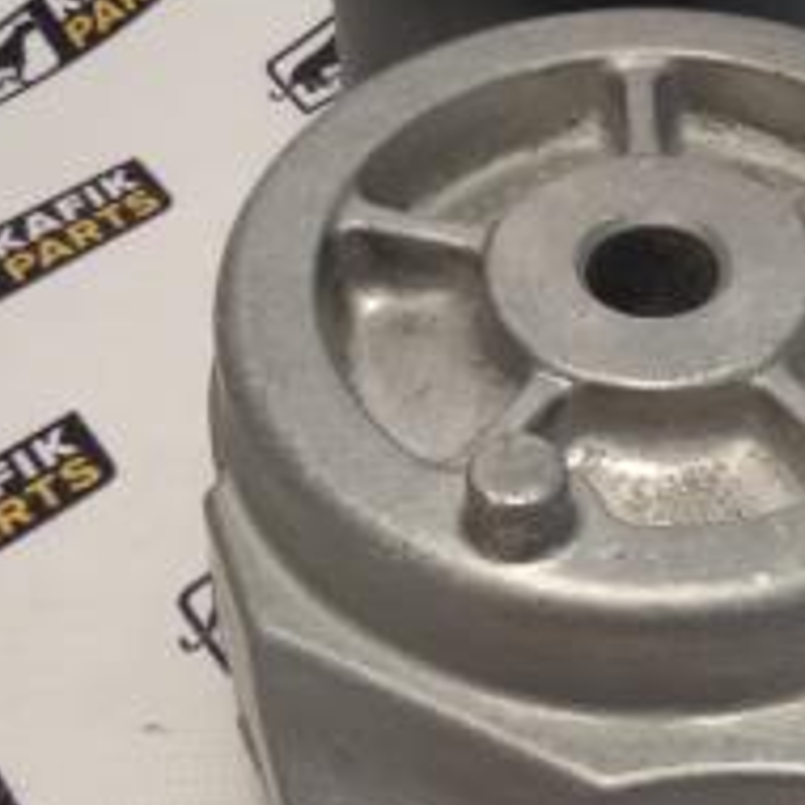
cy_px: 333
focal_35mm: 78
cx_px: 631
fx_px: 2052
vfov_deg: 22.2
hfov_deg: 21.9
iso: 40
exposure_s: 1/33
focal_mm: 2.93
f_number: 2.4
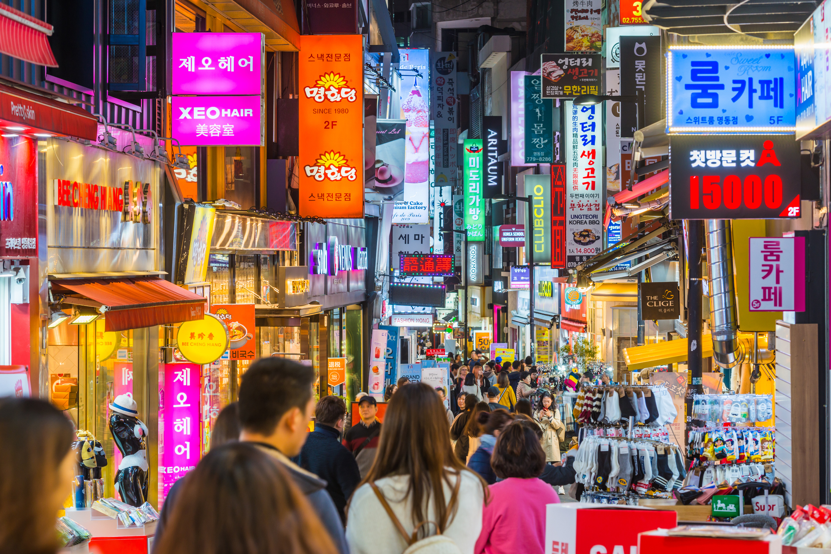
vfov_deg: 14.0
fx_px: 2263
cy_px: 277
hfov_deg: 20.8
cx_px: 416
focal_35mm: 98
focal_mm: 98
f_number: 8
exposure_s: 1/13
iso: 100
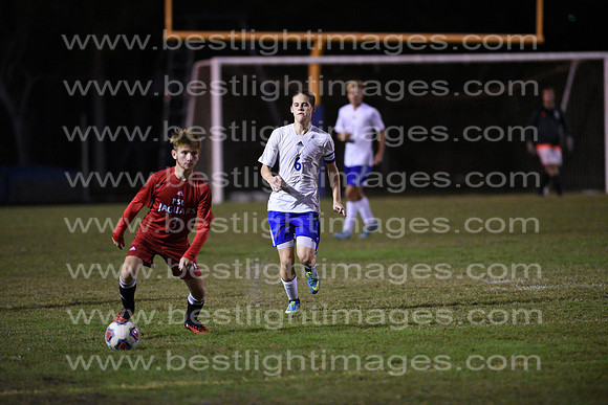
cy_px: 202
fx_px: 5068
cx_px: 304
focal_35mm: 300
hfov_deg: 6.9
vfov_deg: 4.6
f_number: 3.2
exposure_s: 1/800
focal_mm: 300
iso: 8000
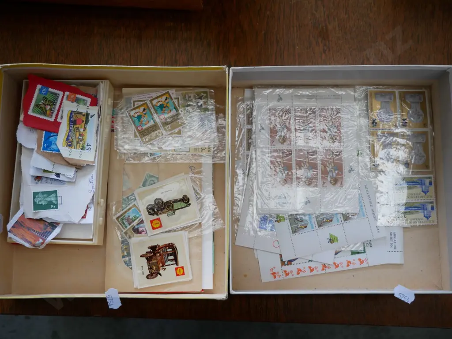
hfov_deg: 42.9
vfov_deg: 32.9
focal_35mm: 44
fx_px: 575
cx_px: 226
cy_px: 170
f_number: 4.2
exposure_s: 1/60
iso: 500
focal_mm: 22
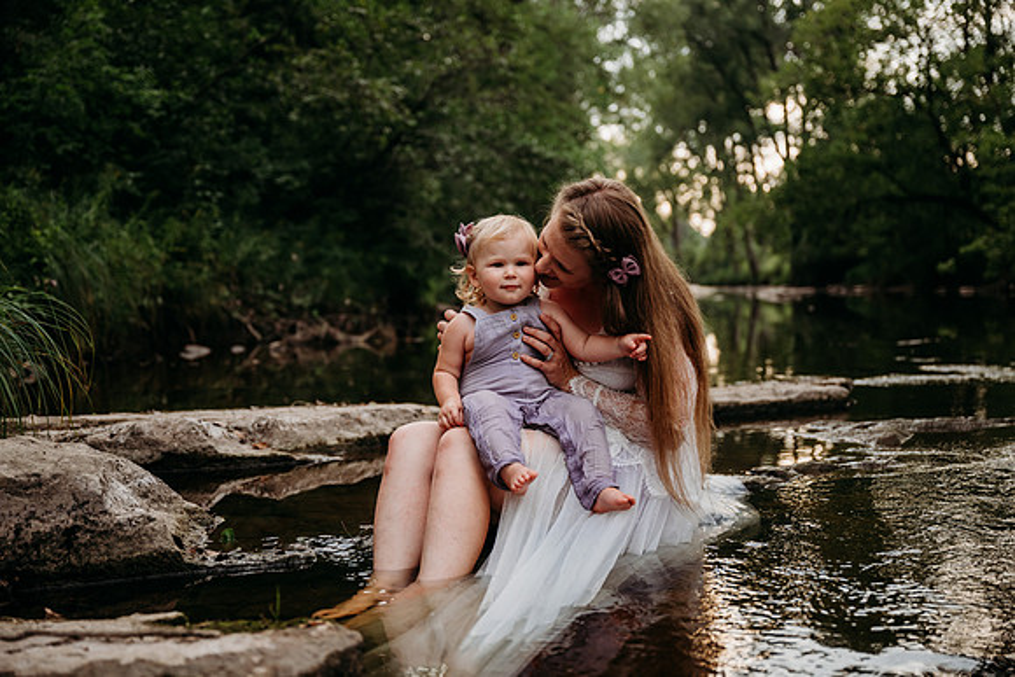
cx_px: 508
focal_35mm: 45
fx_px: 1269
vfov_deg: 29.9
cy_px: 338
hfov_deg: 43.6
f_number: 2.8
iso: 500
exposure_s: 1/1600
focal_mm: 45
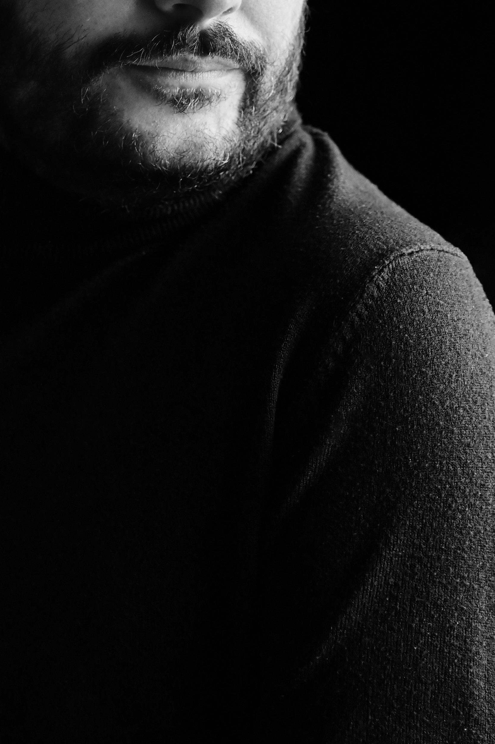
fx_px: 2520
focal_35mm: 122
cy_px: 245
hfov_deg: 11.2
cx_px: 91
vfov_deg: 16.8
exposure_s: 1/160
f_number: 3
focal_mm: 50
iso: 800
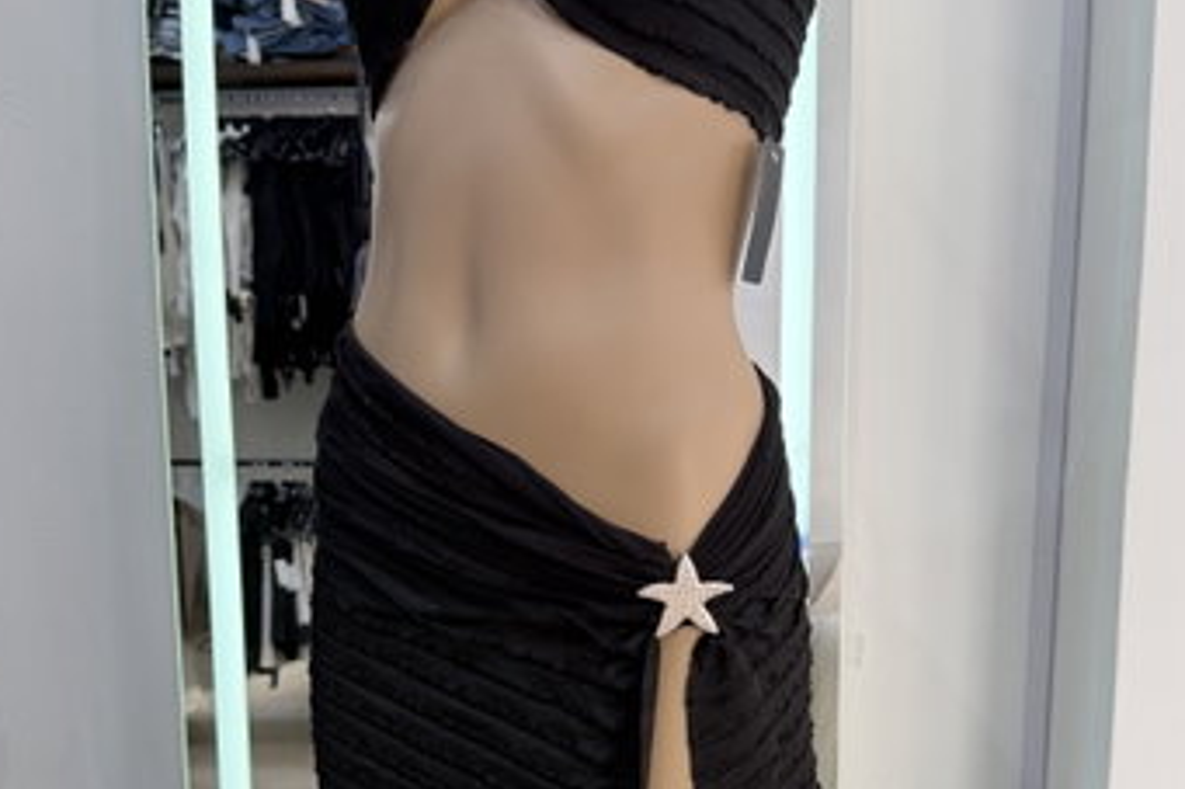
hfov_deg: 49.5
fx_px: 1283
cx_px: 643
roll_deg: -0.7
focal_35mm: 39
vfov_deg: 33.6
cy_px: 582
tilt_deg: -9.1
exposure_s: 1/137
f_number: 1.78
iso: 100
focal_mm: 6.76
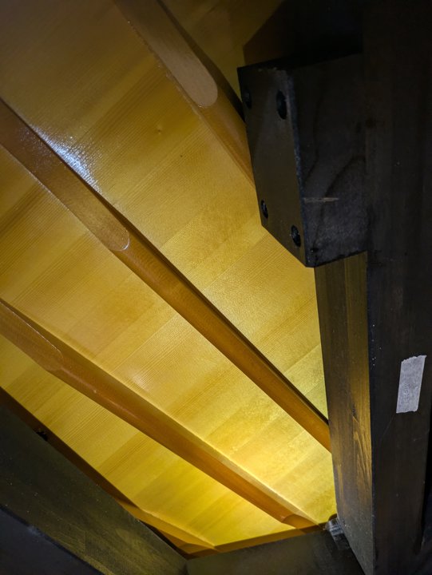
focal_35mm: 25
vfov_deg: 69.4
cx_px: 216
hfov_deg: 54.9
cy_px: 288
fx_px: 416
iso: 89
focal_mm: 5.43
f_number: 1.89
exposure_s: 1/40
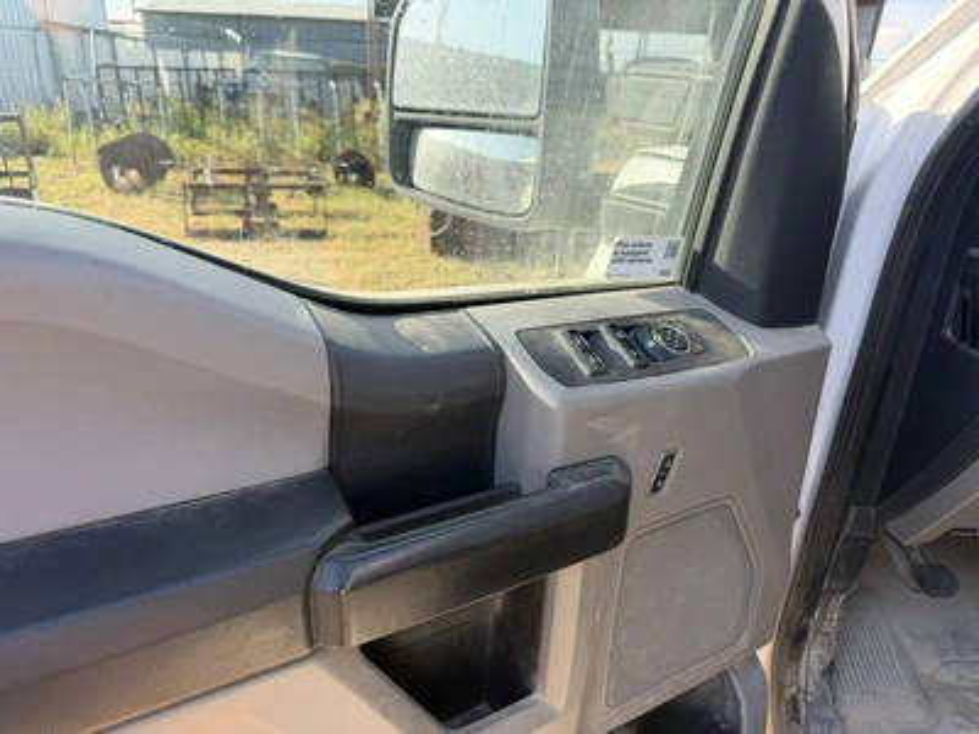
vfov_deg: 56.8
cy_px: 367
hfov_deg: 71.6
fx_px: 679
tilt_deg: -21.3
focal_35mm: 24
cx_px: 490
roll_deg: -0.7
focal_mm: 6.76
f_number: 1.78
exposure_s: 1/453
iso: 80
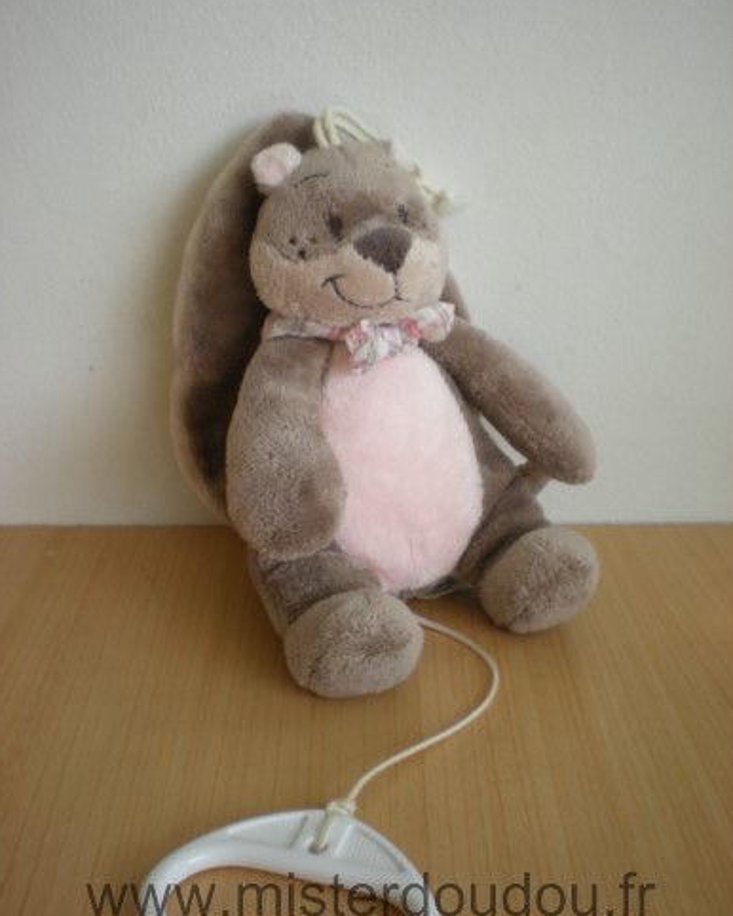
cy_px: 439
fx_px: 1084
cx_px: 368
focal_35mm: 40
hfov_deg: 37.4
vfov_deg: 45.8
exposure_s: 1/77.3
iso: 64
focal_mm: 6.3
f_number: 3.1
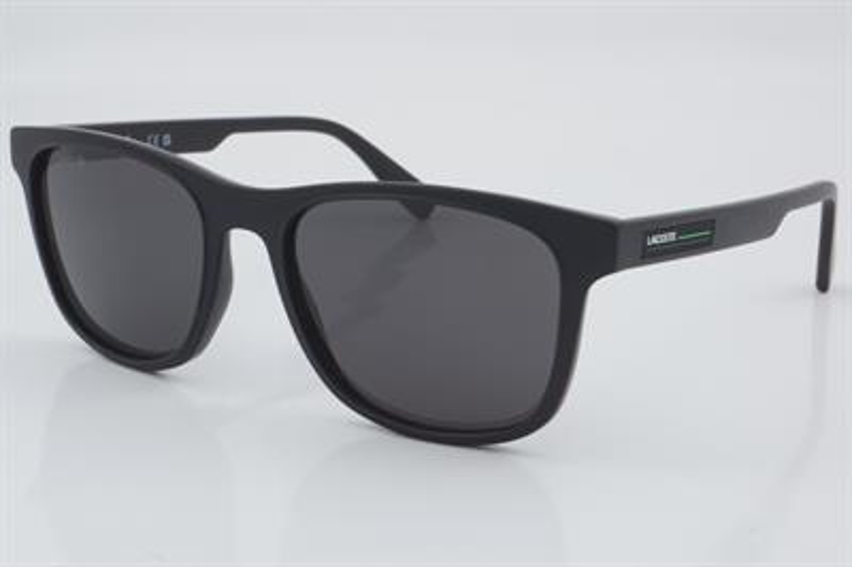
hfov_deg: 27.0
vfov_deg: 18.2
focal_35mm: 75
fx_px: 1773
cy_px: 284
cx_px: 426
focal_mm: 50
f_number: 32
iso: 100
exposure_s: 1/3
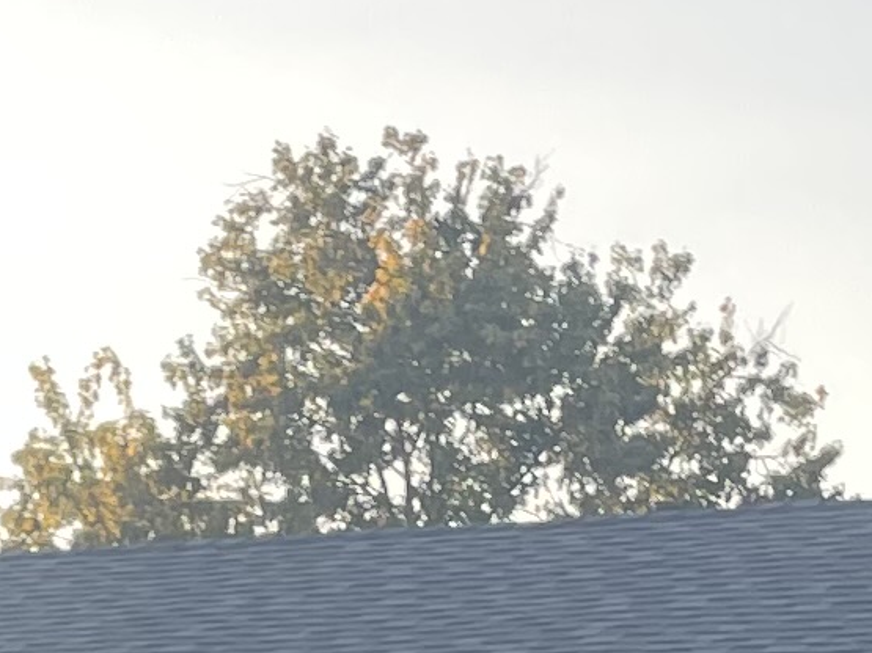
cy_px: 1950
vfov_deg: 7.0
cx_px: -204
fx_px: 4760
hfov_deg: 10.3
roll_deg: -0.6
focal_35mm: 189
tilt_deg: -8.2
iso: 32
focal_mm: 4.2
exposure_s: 1/262
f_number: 1.6
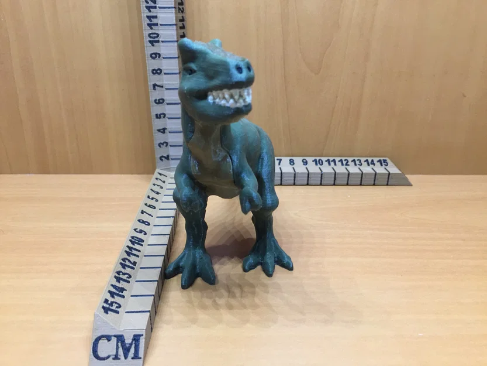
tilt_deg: -23.3
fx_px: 408
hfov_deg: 61.7
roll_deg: -1.6
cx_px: 244
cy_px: 183
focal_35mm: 29
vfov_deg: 48.2
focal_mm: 4.15
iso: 125
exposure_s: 1/15
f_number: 2.2
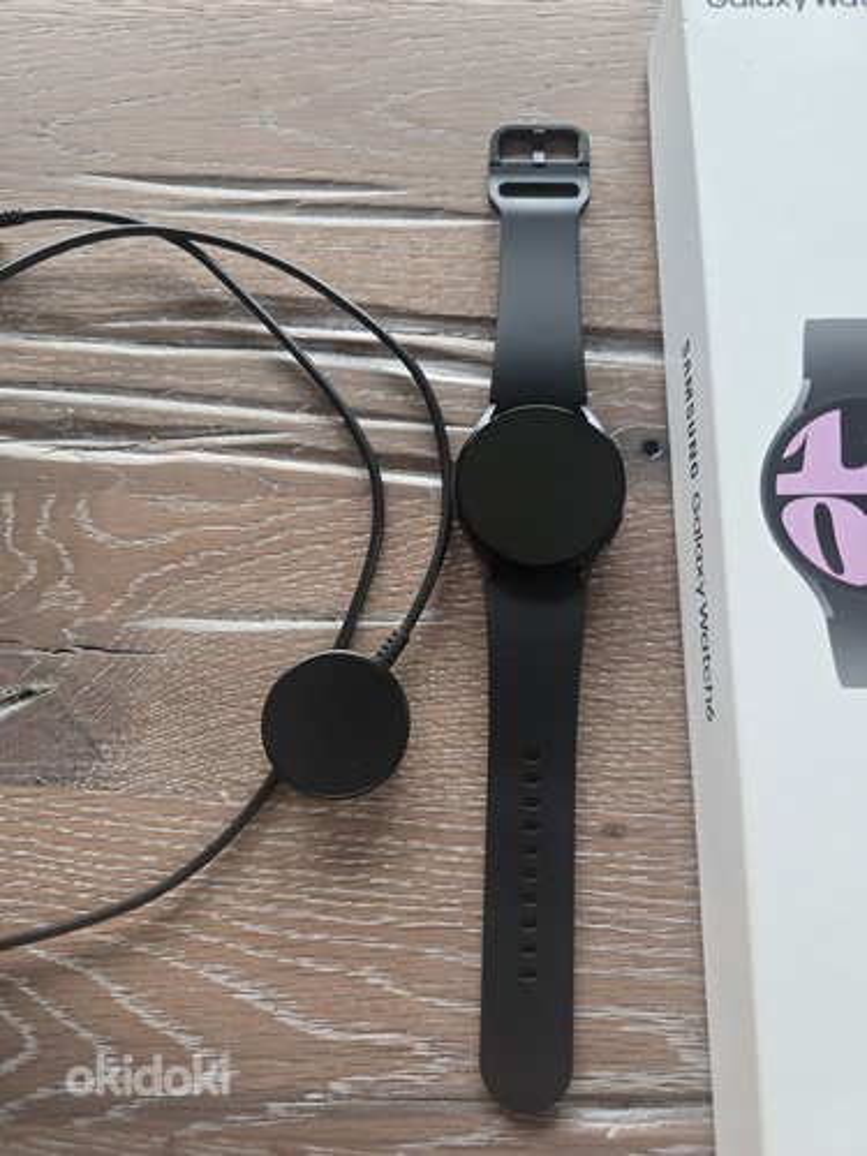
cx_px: 434
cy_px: 578
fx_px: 768
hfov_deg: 58.9
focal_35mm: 23
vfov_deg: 73.9
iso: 400
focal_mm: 6.3
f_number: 1.7
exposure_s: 1/100
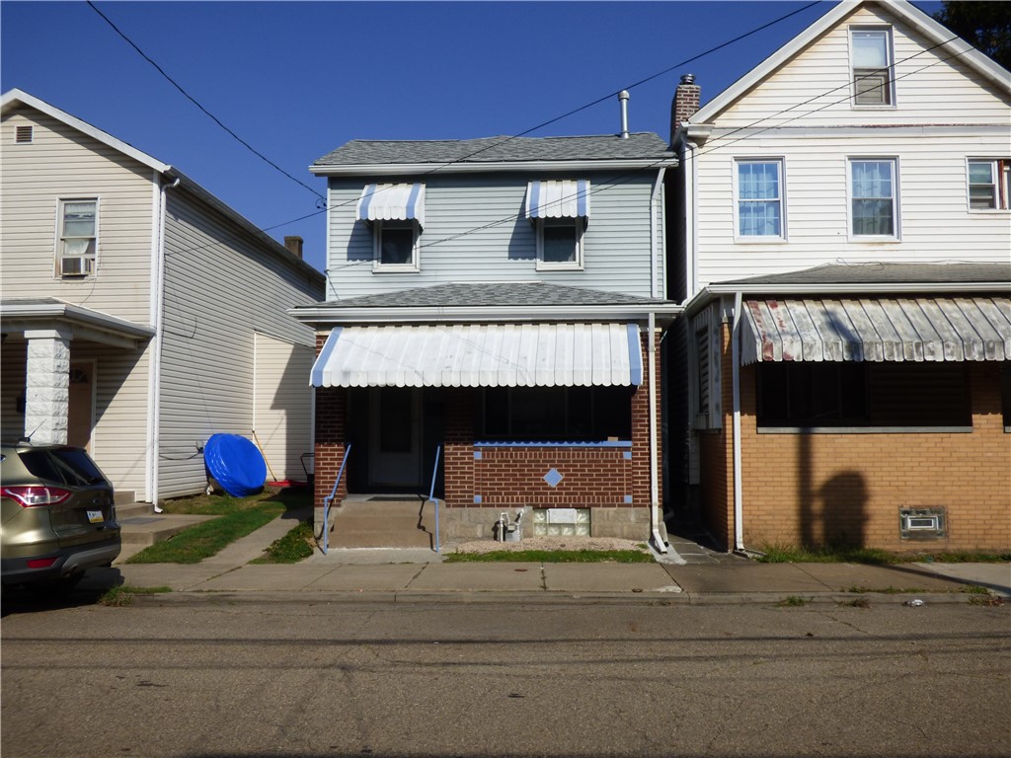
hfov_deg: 60.0
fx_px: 876
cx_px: 506
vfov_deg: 46.8
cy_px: 379
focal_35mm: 30
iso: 100
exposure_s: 1/1600
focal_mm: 5.29
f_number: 4.5
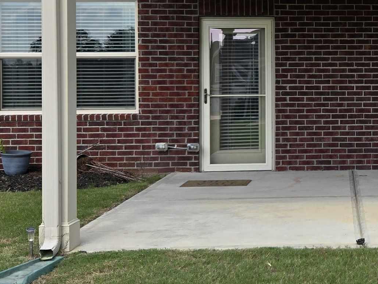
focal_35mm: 69
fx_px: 753
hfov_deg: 26.6
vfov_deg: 21.2
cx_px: 383
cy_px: 82
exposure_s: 1/2921
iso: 64
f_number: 1.8
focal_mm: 5.4
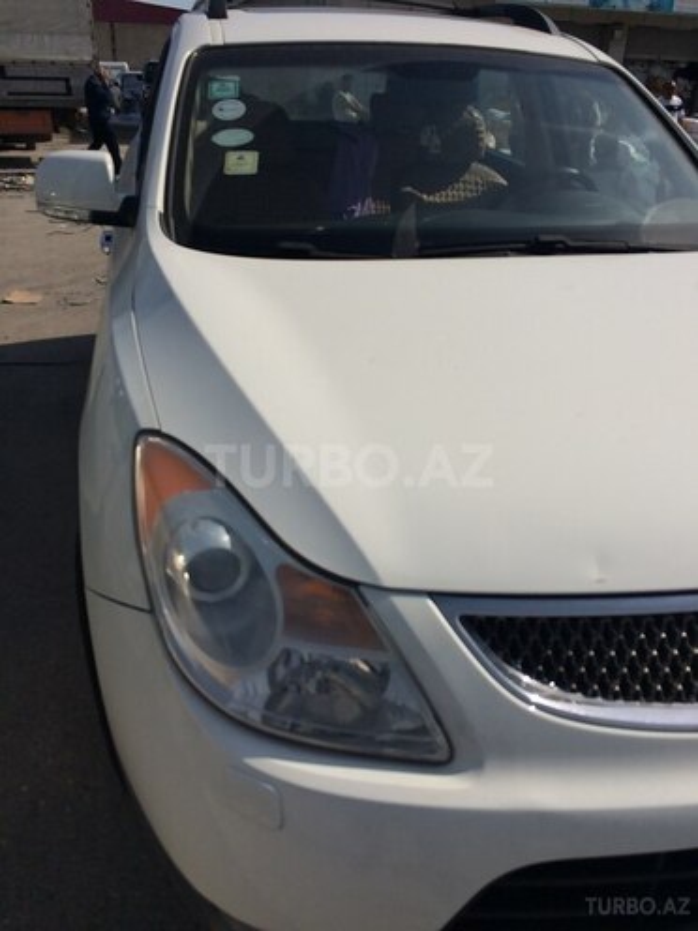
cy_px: 466
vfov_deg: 61.7
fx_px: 780
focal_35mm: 29
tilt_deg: -28.5
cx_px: 349
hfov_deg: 48.2
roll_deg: -0.6
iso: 40
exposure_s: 1/4975
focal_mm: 4.15
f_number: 2.2
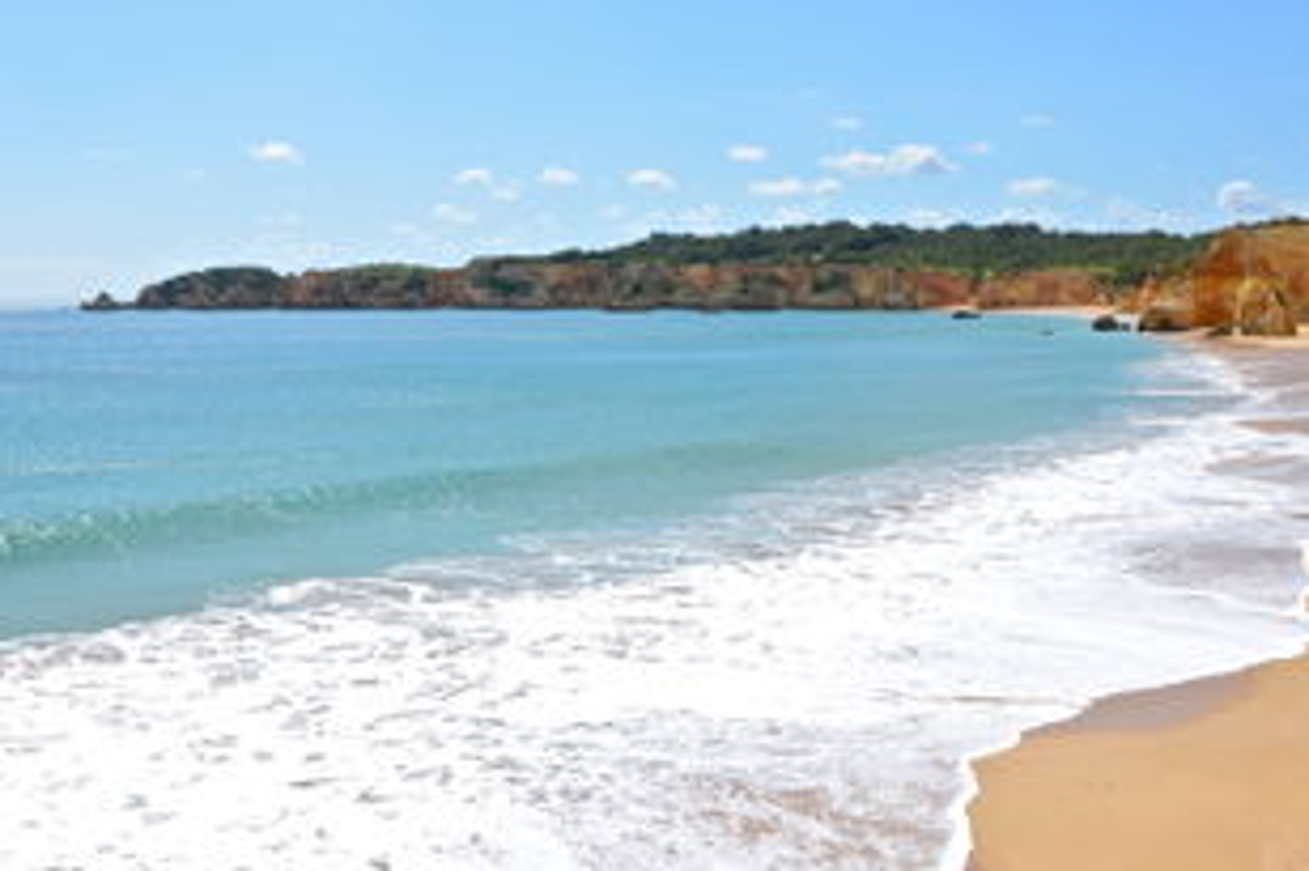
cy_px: 302
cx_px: 578
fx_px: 1526
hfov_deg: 46.3
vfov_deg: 31.6
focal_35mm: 42
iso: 100
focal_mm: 18
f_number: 9
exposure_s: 1/320
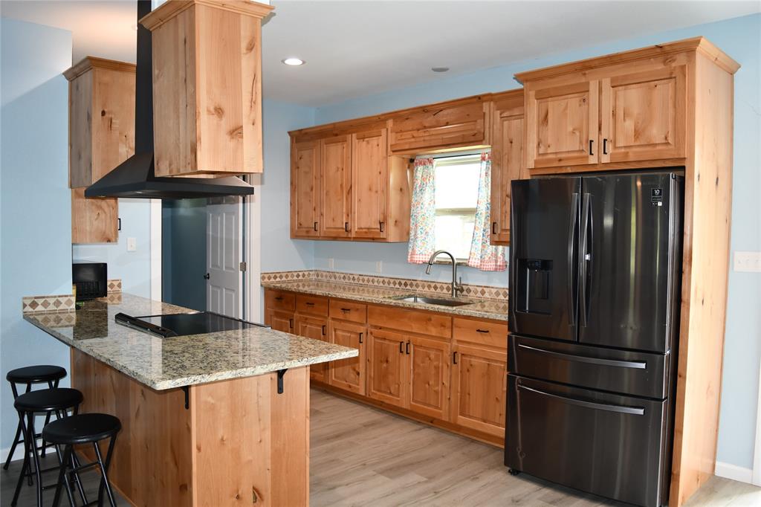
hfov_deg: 67.4
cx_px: 380
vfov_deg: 47.9
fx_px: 571
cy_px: 254
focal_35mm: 27
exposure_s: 1/60
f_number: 3.5
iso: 400
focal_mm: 18
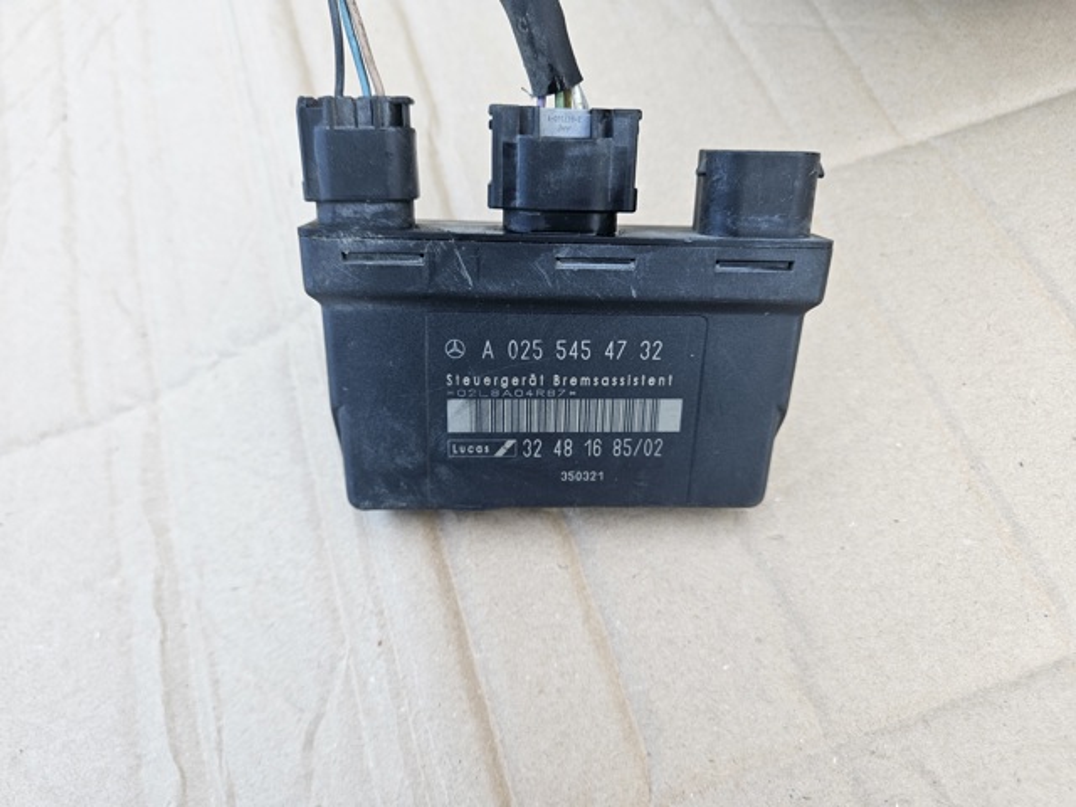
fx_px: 715
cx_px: 538
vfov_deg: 58.9
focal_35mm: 23
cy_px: 404
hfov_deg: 73.9
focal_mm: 5.4
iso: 64
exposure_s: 1/190
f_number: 1.8
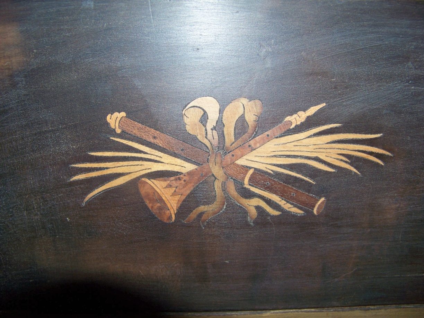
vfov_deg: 39.7
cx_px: 212
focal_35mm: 36
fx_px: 441
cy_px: 159
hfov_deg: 51.4
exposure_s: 1/30
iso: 64
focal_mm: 5.85
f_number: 2.8
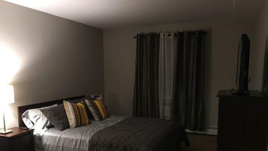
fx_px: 235
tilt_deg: -8.2
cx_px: 131
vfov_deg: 35.2
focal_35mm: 33
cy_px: 105
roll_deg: +0.4
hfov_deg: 59.5
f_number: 2.2
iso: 100
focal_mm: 4.15
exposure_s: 1/4
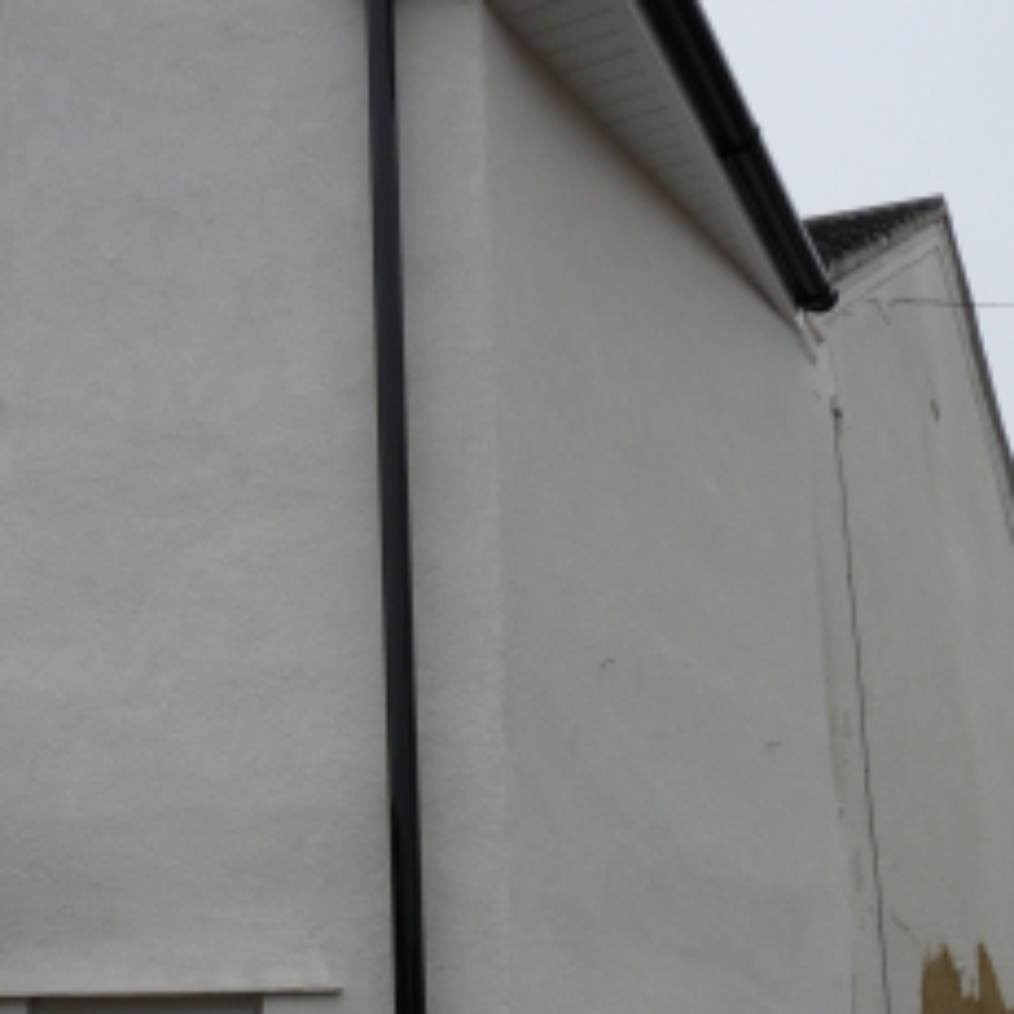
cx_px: 246
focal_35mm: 53
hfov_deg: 31.6
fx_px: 1756
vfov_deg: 31.7
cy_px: 742
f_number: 3.2
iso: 100
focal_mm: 4.8
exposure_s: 1/100
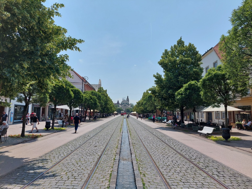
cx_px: 126
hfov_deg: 71.6
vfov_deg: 56.8
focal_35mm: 24
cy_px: 94
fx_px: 175
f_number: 1.8
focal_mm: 5.23
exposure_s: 1/2245
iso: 40
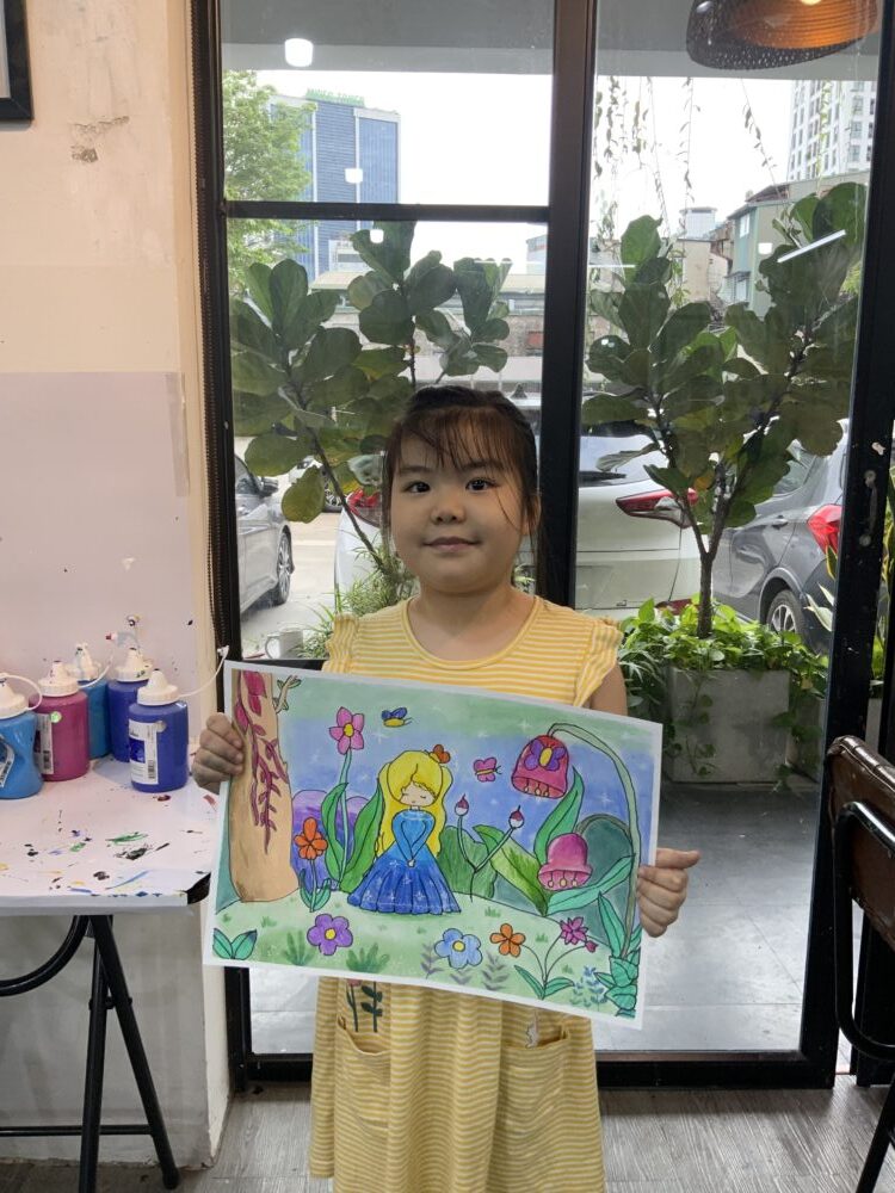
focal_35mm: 29
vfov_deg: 61.7
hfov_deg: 48.2
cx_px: 448
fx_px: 1000
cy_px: 596
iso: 64
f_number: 1.8
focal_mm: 3
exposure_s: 1/100
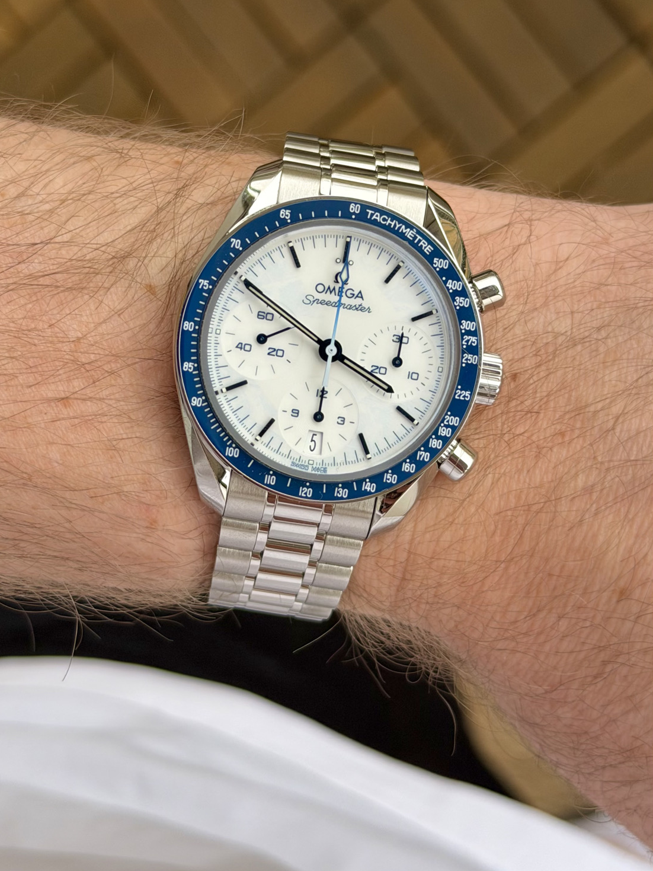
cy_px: 439
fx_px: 1232
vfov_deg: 38.9
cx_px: 321
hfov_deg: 29.7
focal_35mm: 49
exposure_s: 1/73
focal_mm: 6.76
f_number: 1.78
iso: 100
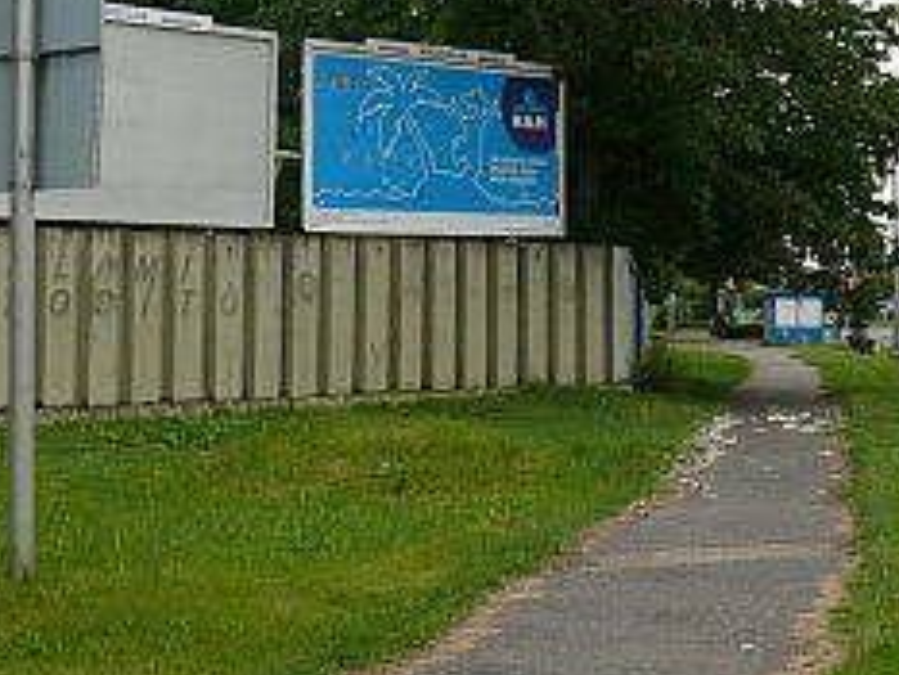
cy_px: 255
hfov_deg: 22.3
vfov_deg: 17.4
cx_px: 845
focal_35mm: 85
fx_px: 2209
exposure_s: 1/200
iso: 100
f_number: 4
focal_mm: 8.5
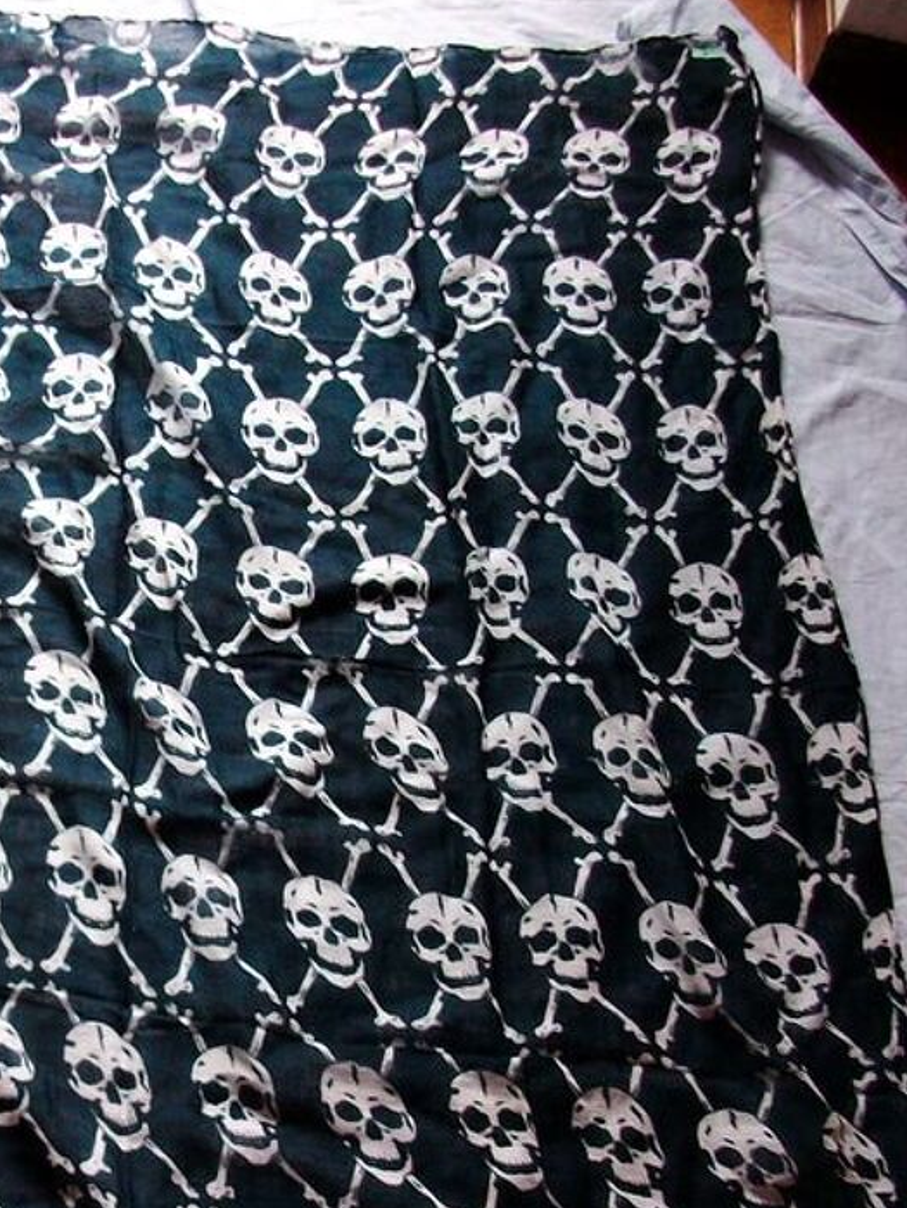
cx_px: 114
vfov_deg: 31.5
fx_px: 2129
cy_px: 772
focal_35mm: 61
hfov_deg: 23.5
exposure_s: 1/16.4
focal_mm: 5.7
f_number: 2.9
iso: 160
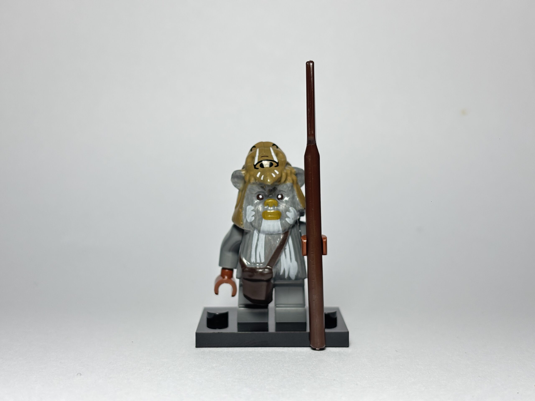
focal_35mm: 52
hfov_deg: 36.8
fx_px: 804
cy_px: 200
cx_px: 268
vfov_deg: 28.0
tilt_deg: -5.9
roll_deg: +0.5
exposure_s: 1/100
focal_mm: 5.96
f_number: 1.6
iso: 32
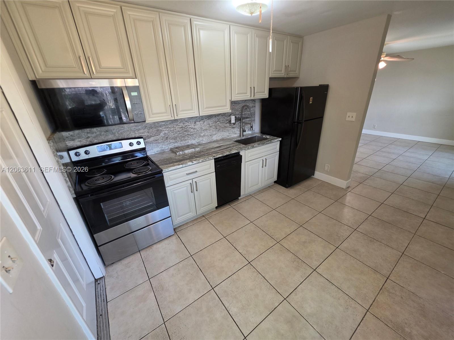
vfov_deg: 89.9
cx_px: 227
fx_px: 170
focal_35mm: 13
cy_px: 170
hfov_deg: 106.2
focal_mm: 2.2
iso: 200
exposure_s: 1/120
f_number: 1.9
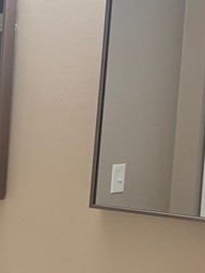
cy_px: 275
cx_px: -126
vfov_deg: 19.8
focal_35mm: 96
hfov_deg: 14.2
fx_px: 758
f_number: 1.78
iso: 125
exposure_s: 1/60
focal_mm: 6.76
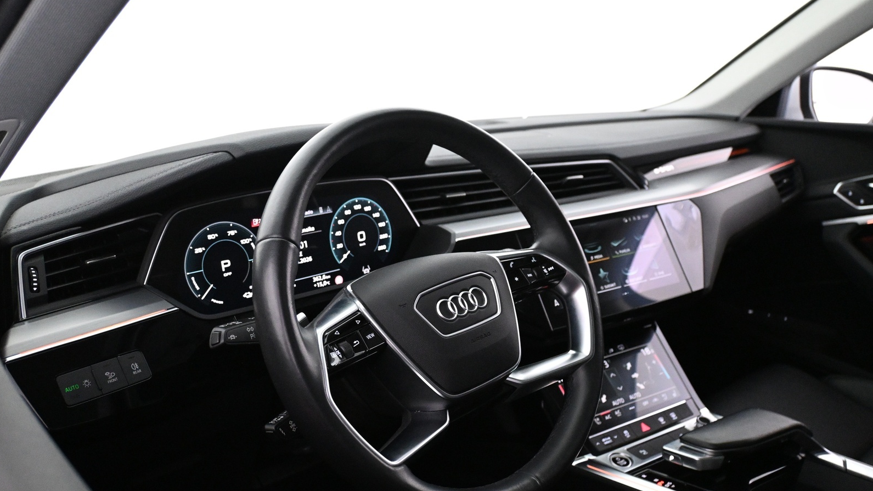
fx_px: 759
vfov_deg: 35.8
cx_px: 430
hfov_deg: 59.8
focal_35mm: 33
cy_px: 280
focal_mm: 20.5
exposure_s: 1/60
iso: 4000
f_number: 3.8
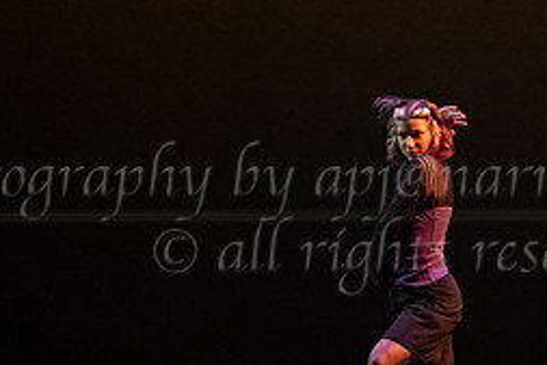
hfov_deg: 10.5
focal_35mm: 195
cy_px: 223
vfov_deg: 7.1
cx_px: 406
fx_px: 2964
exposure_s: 1/400
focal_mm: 61
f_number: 4
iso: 4000
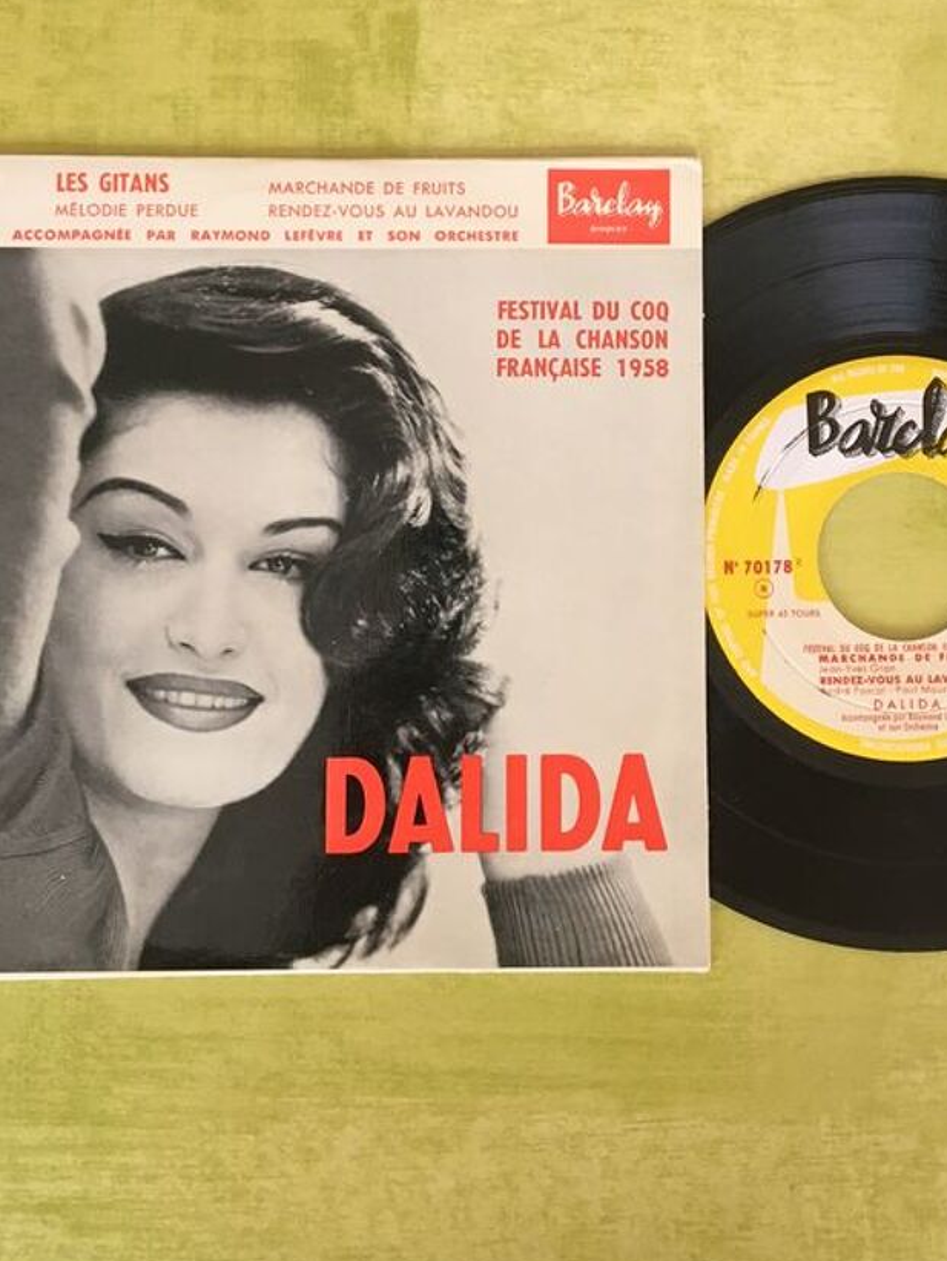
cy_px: 415
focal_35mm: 47
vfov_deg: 39.9
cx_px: 569
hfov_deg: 30.8
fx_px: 1714
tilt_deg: -85.2
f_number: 2.2
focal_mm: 4.15
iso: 50
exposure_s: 1/33
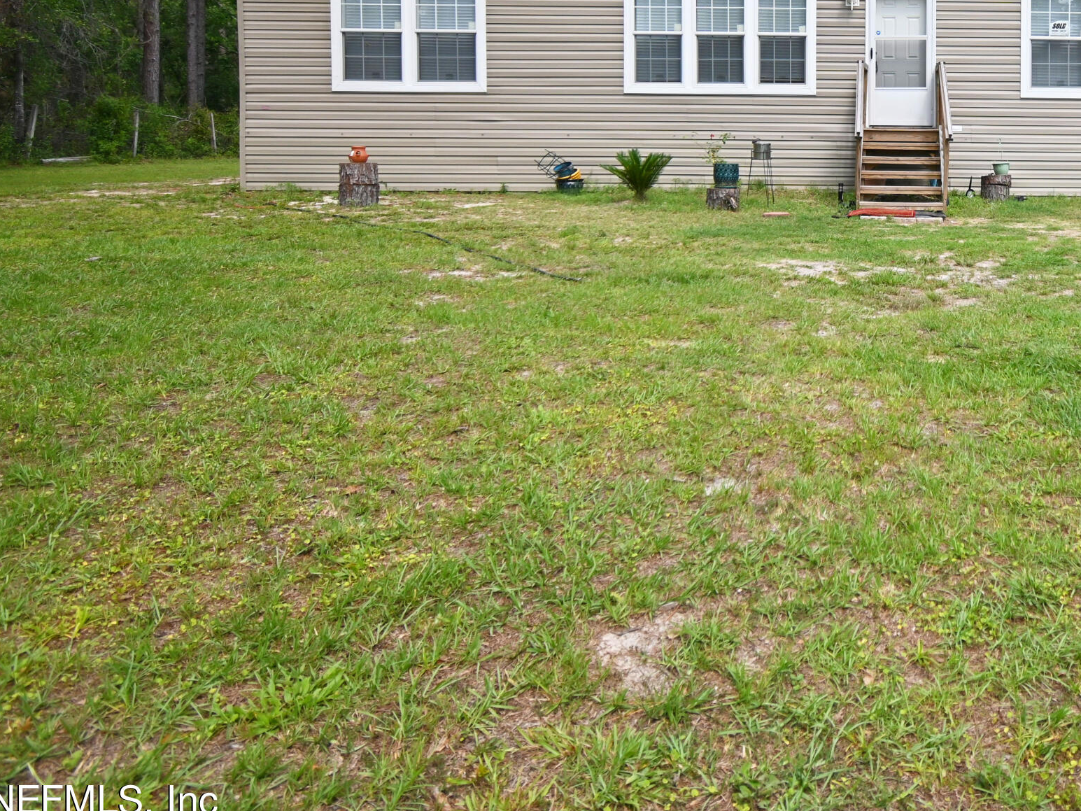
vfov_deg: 47.1
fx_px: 874
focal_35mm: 28
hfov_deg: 57.3
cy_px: 164
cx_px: 906
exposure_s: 1/350
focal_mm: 10
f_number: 4.5
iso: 100
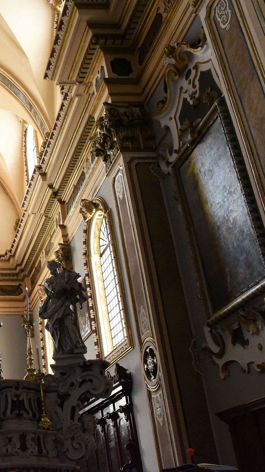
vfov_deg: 45.5
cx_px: -81
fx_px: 562
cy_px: 233
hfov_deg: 23.4
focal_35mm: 45
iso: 12800
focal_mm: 28
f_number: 8
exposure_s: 1/125
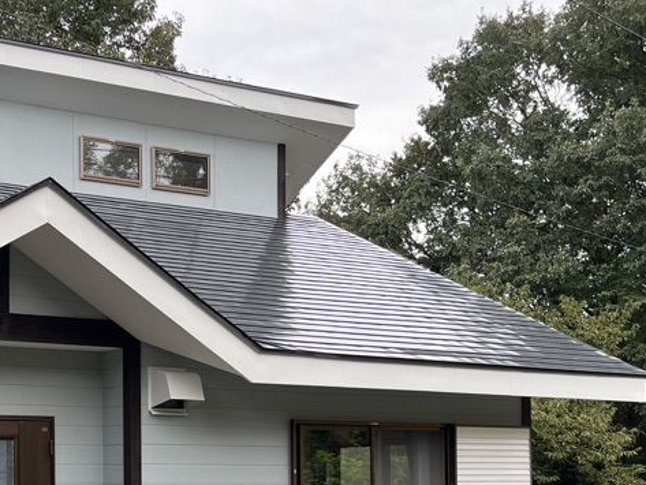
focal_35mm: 66
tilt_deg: +1.1
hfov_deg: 28.7
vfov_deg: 21.6
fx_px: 1232
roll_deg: +0.6
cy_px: 459
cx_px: 123
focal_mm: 5.1
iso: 50
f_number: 1.6
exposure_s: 1/821
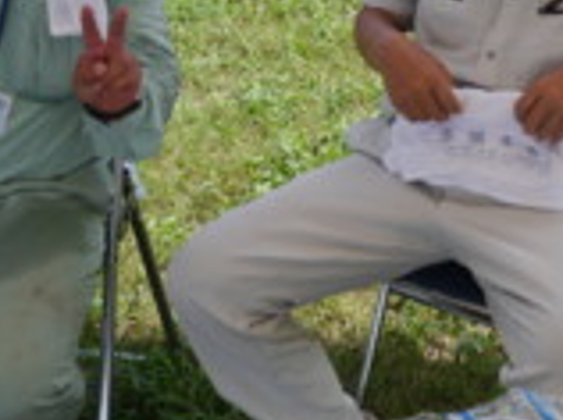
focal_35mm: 80
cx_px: 538
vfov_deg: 17.9
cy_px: -11
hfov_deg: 23.6
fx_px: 1299
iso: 160
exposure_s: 1/250
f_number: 6.3
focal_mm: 14
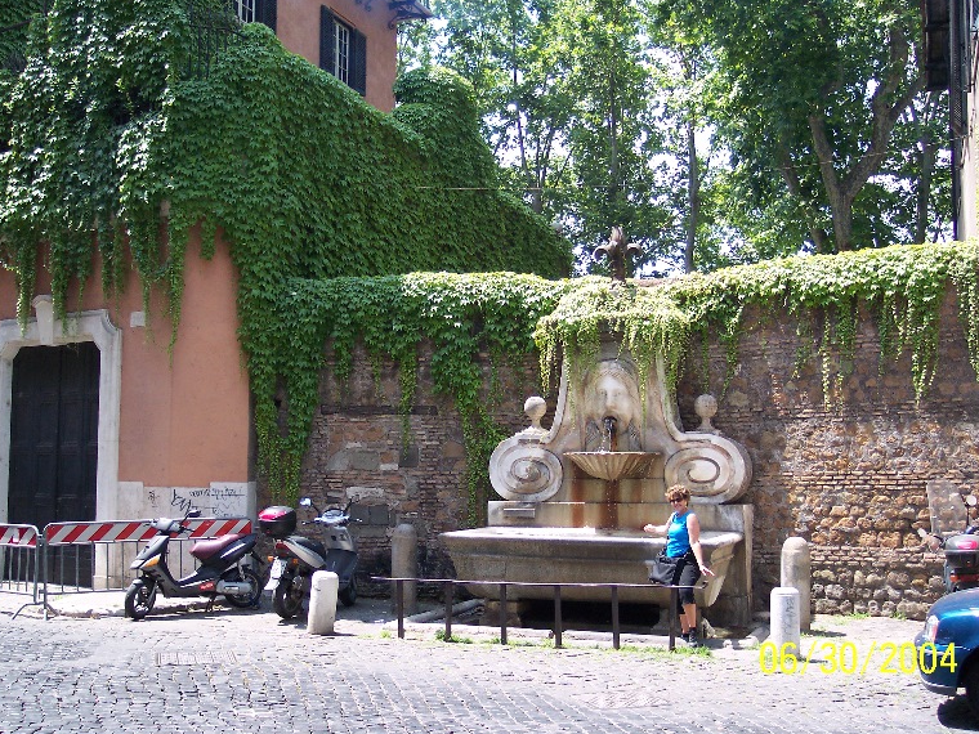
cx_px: 495
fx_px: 1131
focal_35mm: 40
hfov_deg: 46.8
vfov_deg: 36.0
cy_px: 368
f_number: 2.8
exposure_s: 1/500
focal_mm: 8
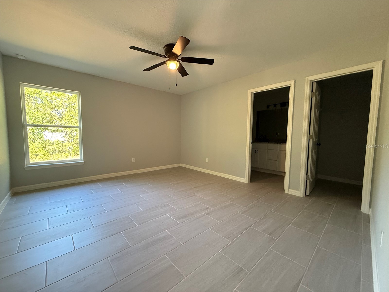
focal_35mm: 14
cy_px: 146
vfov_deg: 85.7
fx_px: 157
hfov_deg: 102.1
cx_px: 194
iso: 500
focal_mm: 2.22
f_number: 2.2
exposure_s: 1/60
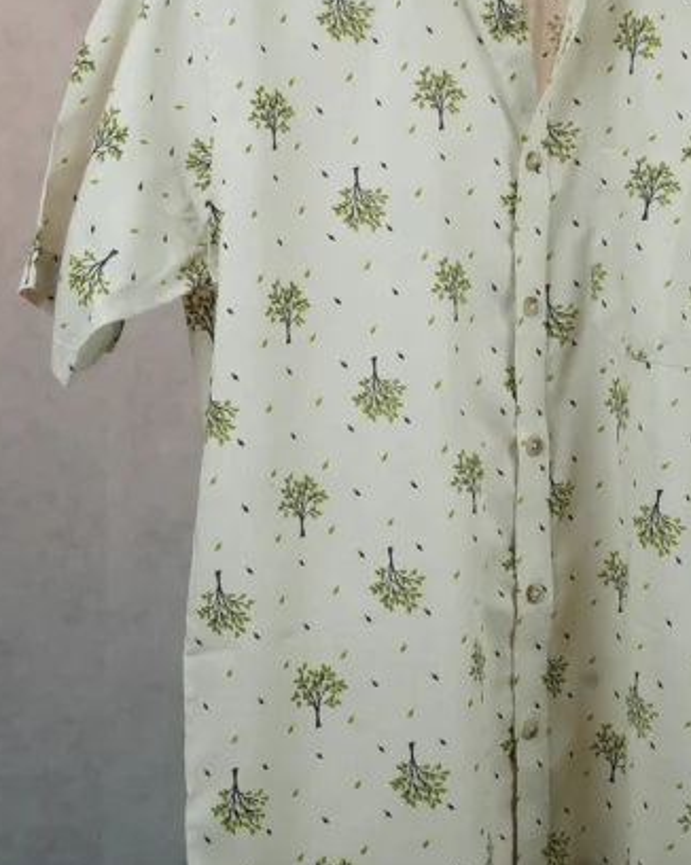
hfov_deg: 16.6
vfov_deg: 20.7
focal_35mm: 92
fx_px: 2354
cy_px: 246
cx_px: 482
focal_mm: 50
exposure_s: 1/161
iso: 1600
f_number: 8
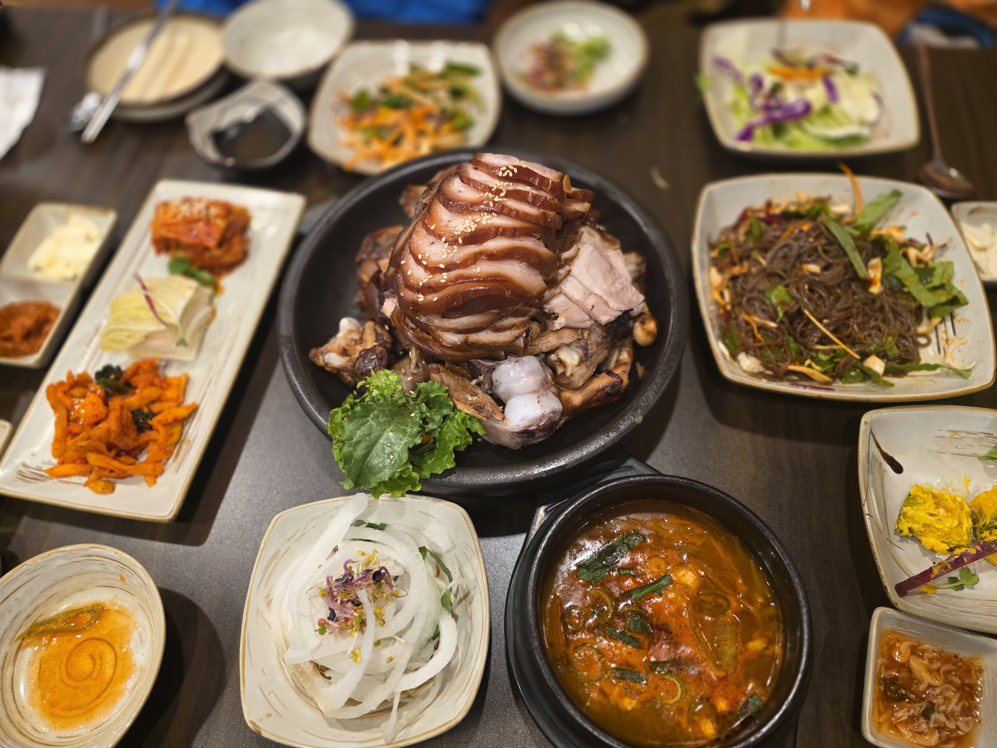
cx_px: 498
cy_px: 374
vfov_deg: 58.9
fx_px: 662
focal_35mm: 23
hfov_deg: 73.9
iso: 640
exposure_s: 1/120
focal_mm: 6.3
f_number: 1.7
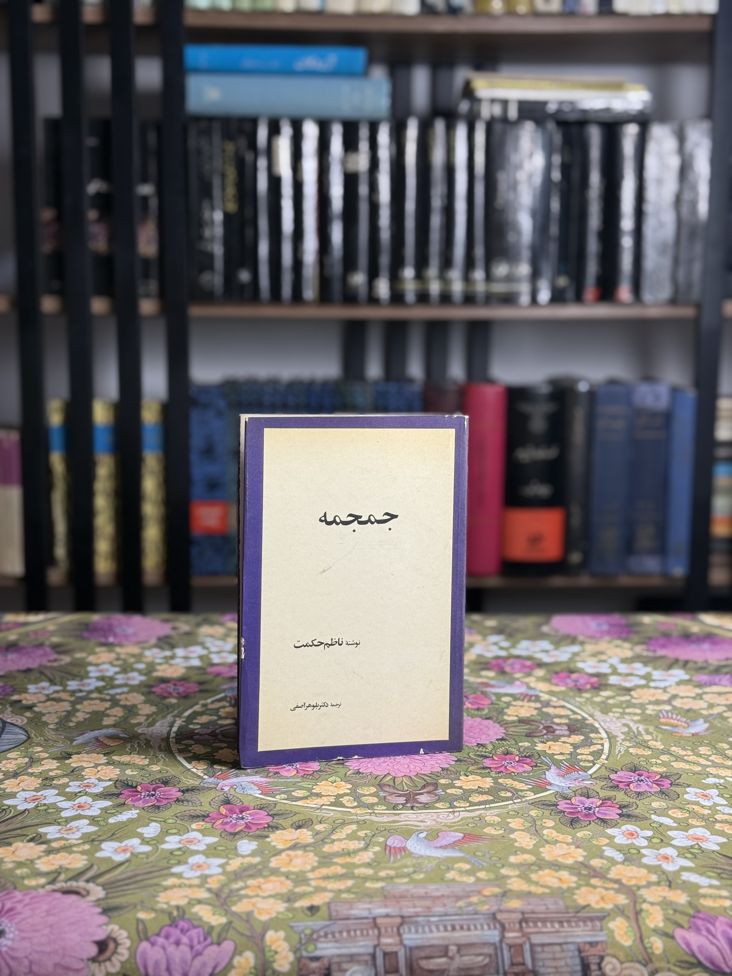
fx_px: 1353
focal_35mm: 48
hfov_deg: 30.3
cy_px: 488
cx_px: 366
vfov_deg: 39.7
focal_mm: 6.76
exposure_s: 1/121
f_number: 1.78
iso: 50
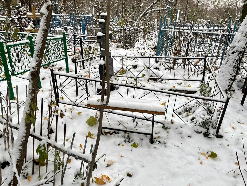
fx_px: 186
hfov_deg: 67.3
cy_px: 93
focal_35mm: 26
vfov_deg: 53.1
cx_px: 124
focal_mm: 4.2
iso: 32
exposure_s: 1/187
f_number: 1.6
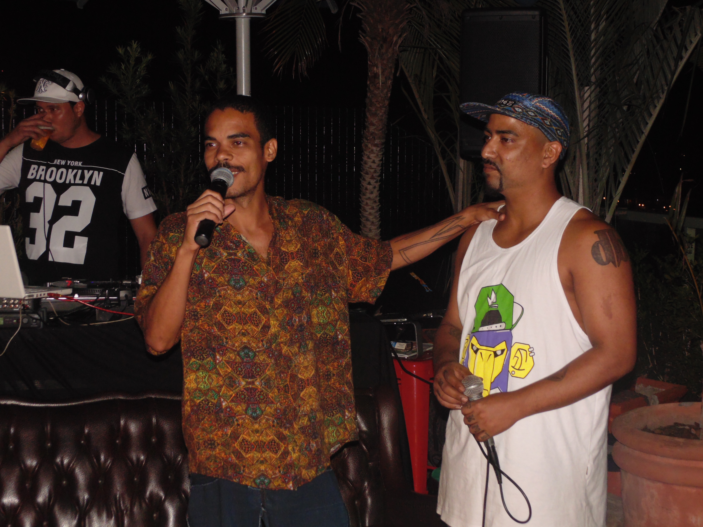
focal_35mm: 58
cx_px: 352
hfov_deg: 33.2
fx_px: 1178
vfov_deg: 25.2
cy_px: 264
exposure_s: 1/80
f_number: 3.9
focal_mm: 10.4
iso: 250
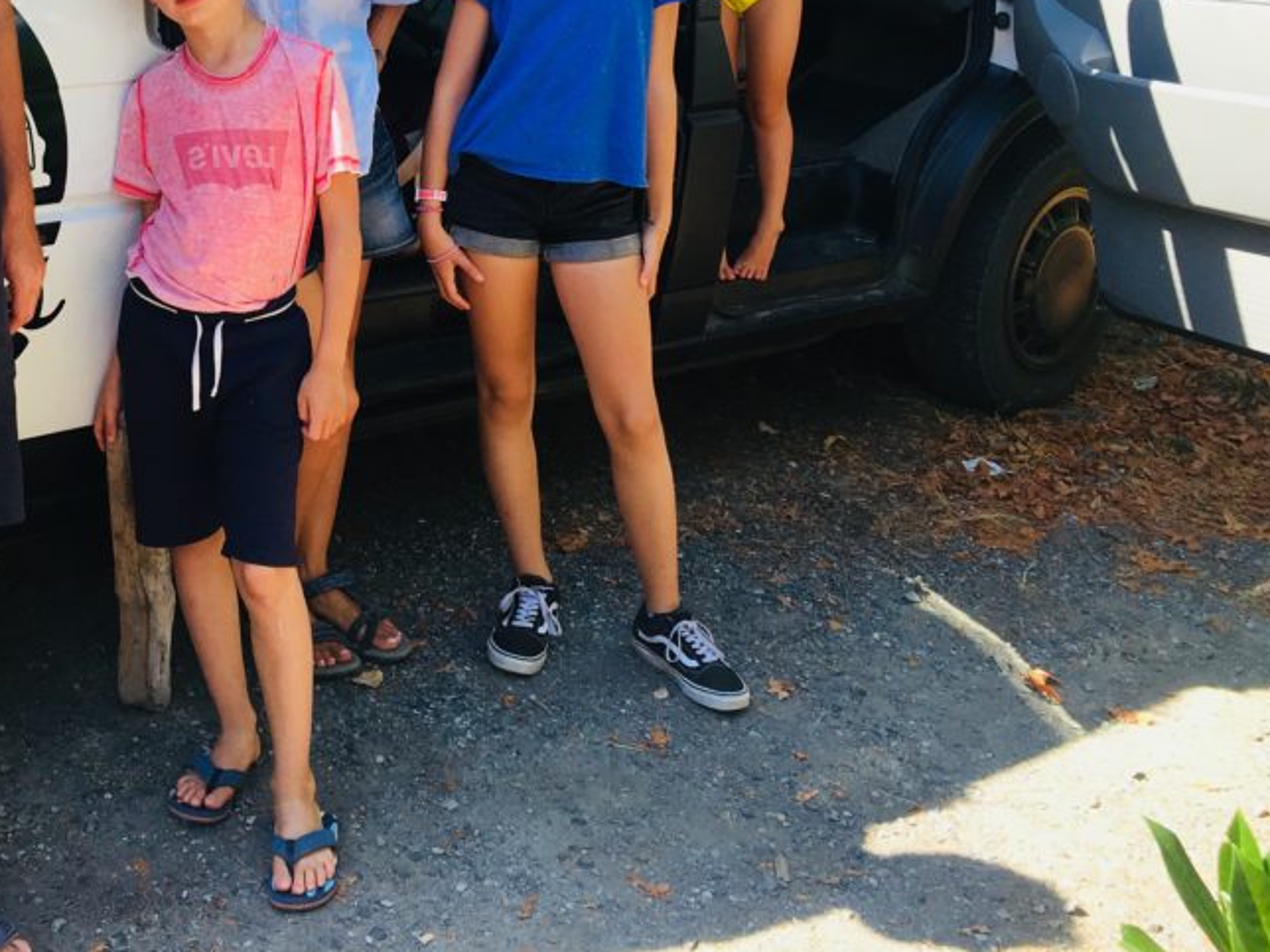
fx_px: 1981
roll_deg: -1.4
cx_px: 225
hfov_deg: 34.3
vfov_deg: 26.1
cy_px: 77
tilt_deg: -9.6
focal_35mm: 54
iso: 25
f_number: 2.2
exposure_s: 1/279
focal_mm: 4.15
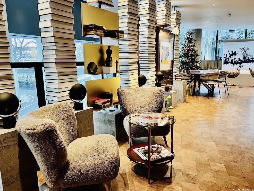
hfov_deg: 65.3
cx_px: 131
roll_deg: +0.7
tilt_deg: -11.3
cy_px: 94
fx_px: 198
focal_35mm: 27
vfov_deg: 51.4
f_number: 1.5
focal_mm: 5.7
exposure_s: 1/50
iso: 160
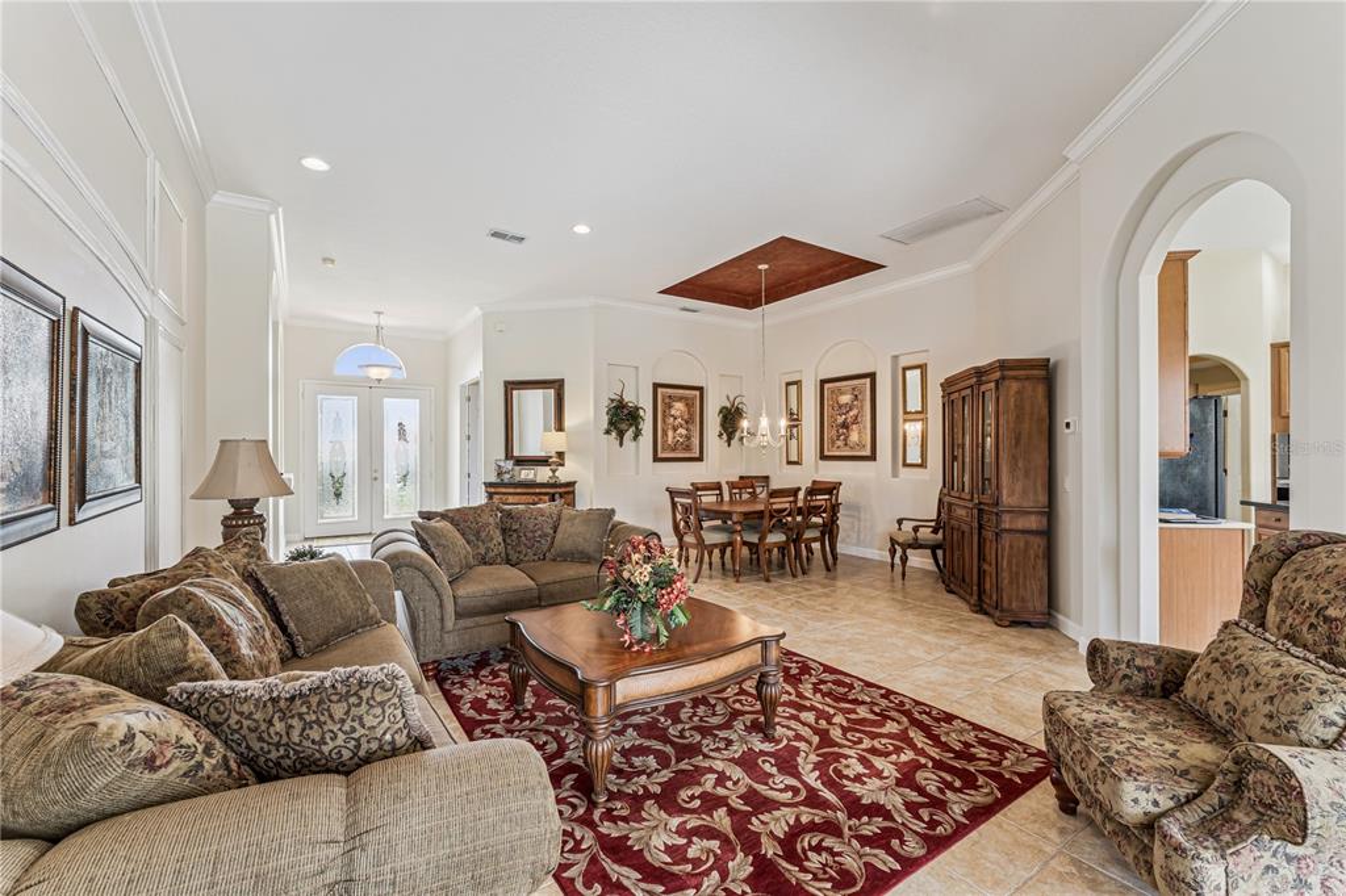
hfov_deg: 100.8
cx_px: 673
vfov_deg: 77.7
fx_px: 557
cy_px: 448
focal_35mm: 15
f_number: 11
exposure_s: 1/20
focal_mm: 14.9
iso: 800
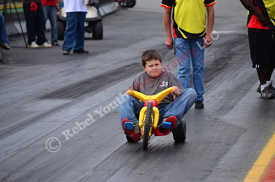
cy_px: 91
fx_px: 1715
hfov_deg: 9.2
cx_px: 138
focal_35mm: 225
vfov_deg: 6.1
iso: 1000
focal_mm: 150
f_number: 5.3
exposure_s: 1/2000
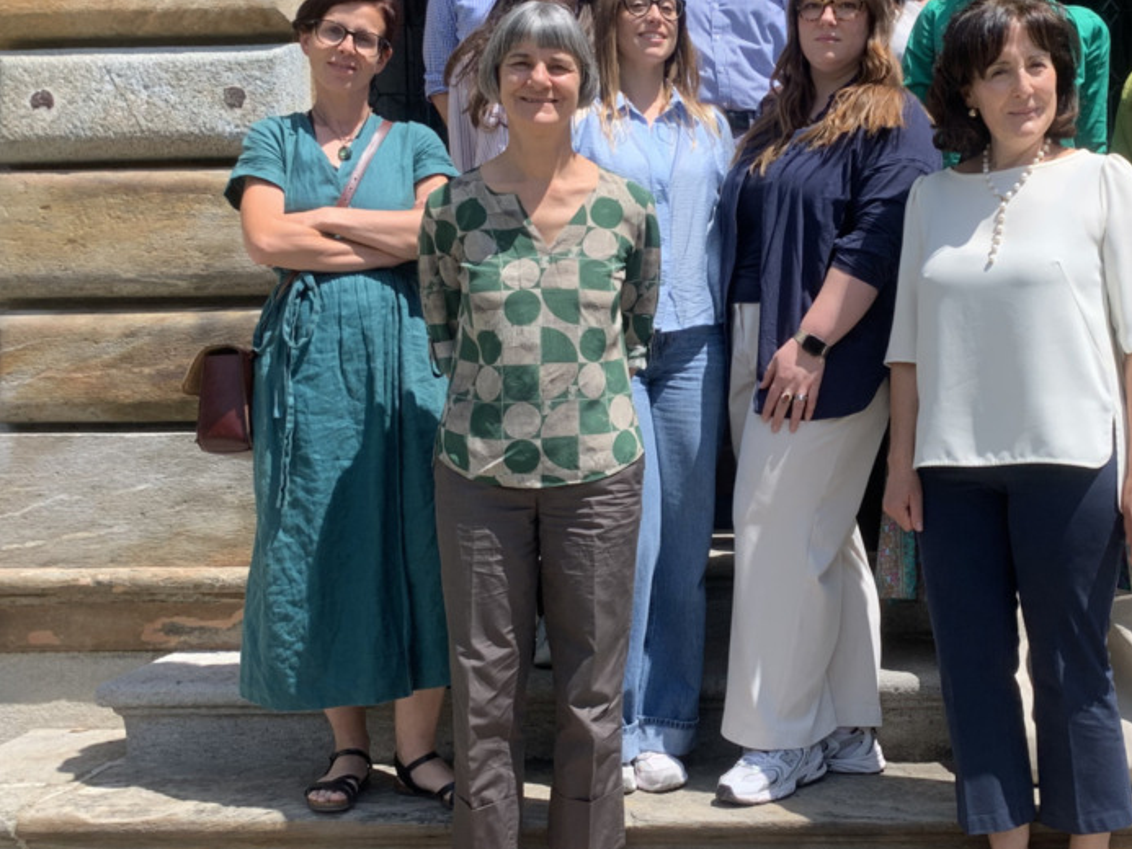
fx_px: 1570
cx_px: 797
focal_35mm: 48
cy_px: 351
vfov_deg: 30.2
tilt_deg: -1.3
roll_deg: +1.8
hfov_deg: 39.0
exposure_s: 1/1266
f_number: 1.8
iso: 25
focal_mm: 4.25
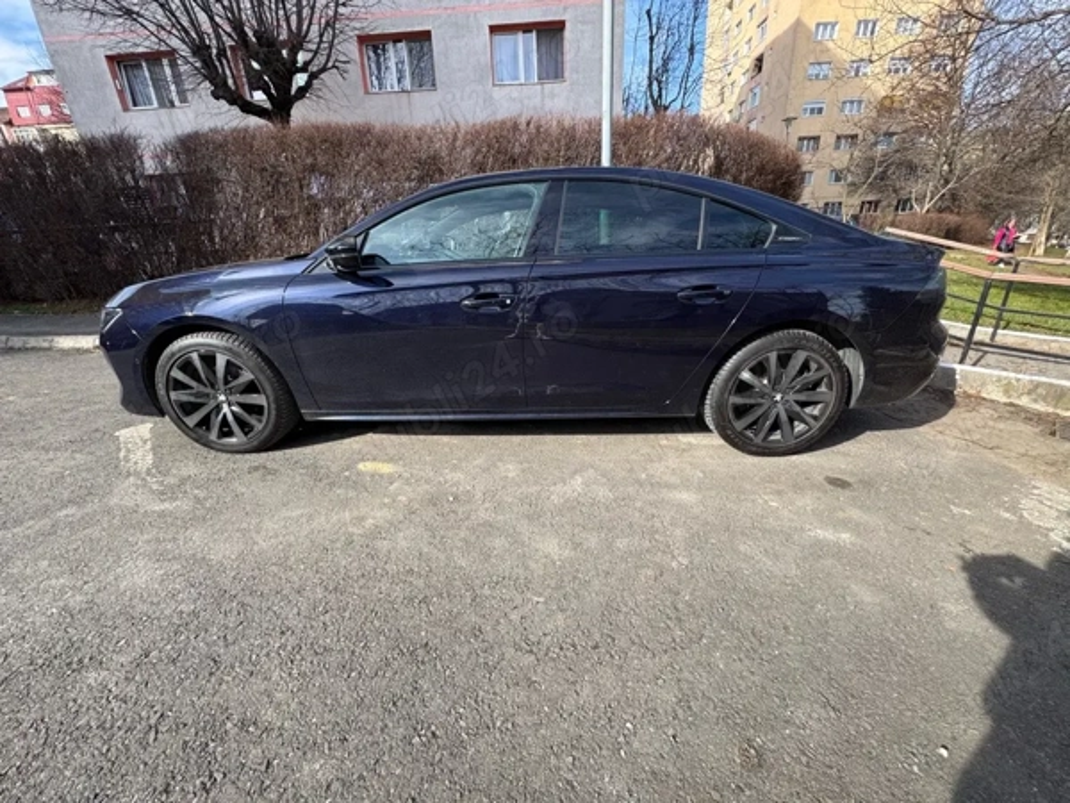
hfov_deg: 102.1
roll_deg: +2.9
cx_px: 535
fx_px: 433
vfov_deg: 85.7
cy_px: 402
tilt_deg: -19.5
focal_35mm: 14
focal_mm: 2.22
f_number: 2.2
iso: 40
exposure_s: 1/322
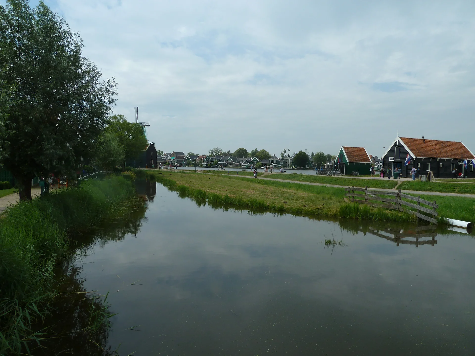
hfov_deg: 69.4
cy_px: 178
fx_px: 343
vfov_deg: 54.9
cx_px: 238
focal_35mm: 25
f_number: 5
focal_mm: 4.1
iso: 80
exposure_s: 1/500
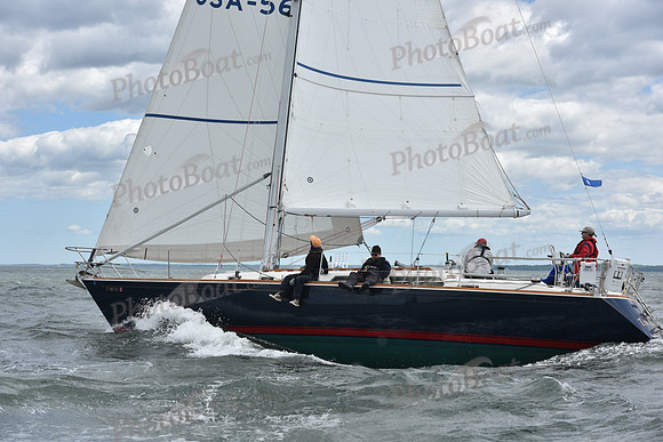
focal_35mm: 75
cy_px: 221
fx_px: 1382
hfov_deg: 27.0
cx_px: 332
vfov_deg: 18.2
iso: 320
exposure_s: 1/1250
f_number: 8
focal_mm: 75
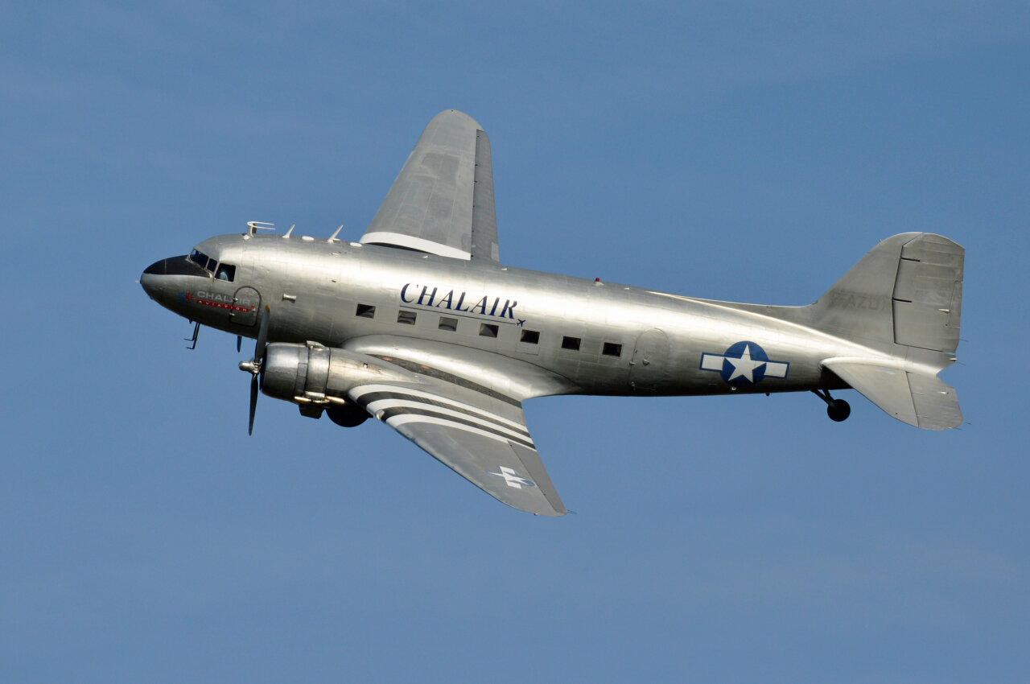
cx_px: 515
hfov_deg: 4.7
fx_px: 12430
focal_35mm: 435
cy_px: 342
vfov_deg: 3.2
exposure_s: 1/4000
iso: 400
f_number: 5.6
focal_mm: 290
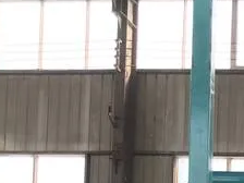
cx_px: 344
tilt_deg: +4.1
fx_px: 634
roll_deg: -0.8
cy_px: 270
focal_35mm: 90
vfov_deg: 15.2
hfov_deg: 19.5
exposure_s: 1/113
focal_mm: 3.99
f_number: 1.8
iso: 20
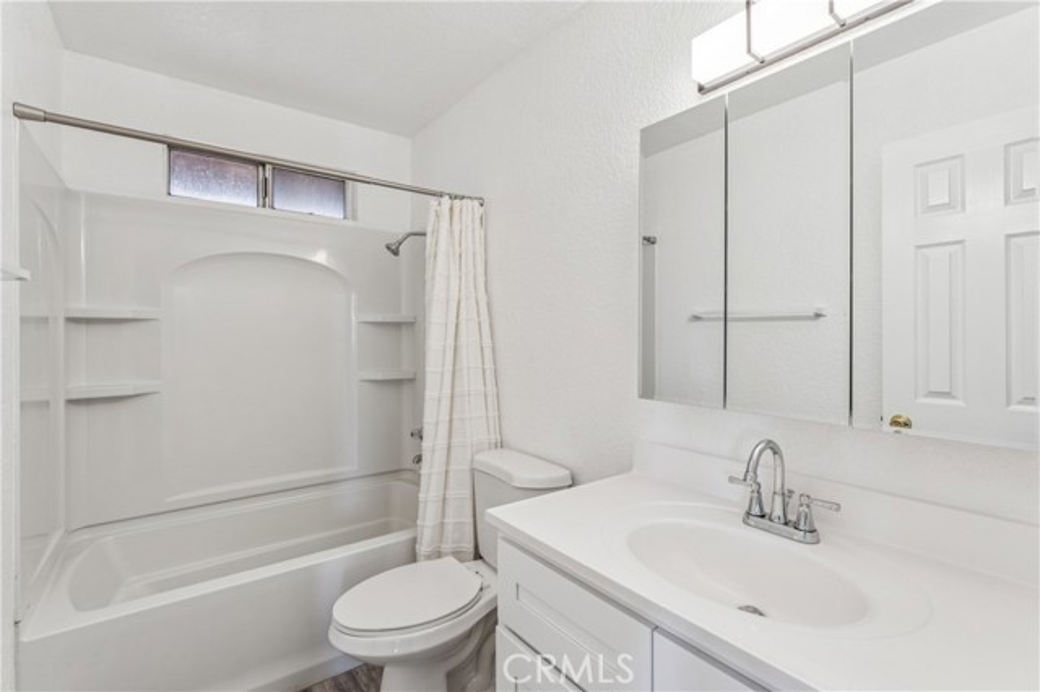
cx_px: 520
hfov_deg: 95.4
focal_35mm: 16
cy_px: 346
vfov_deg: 72.3
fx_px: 474
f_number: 13
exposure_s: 1/2.5
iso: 100
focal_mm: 16.4
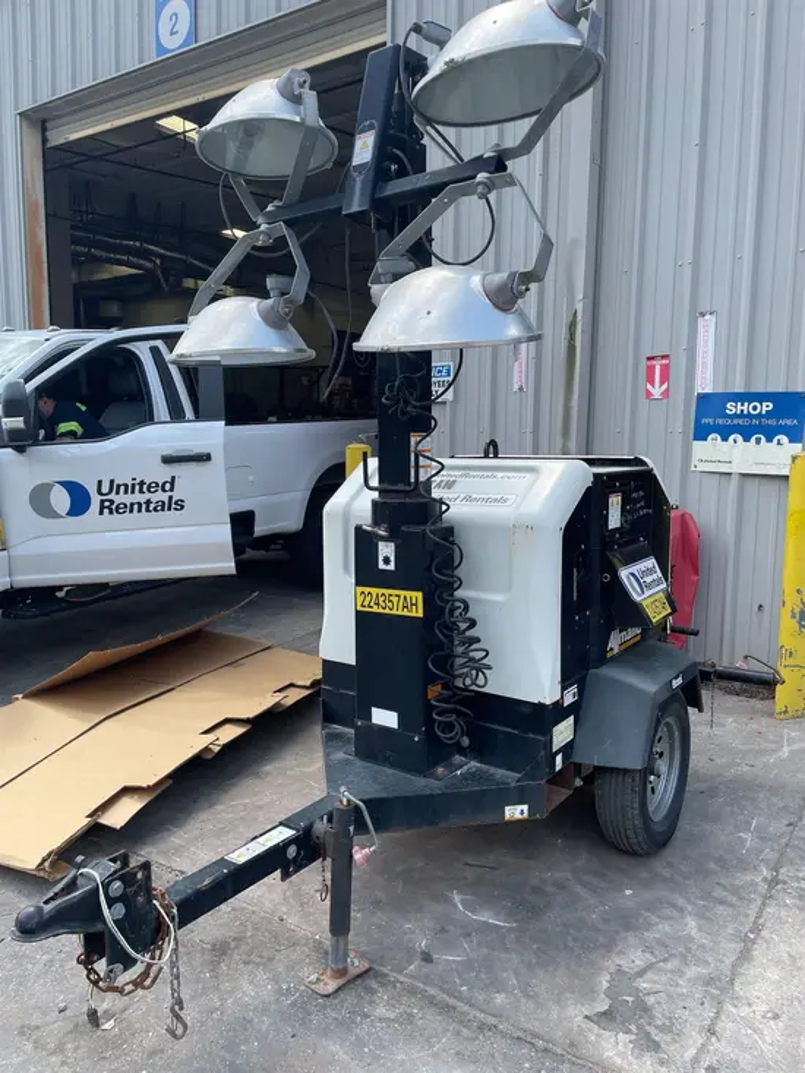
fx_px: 806
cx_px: 402
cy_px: 536
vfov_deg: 67.3
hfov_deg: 53.1
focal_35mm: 26
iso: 32
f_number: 1.6
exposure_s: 1/1033
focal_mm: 4.2
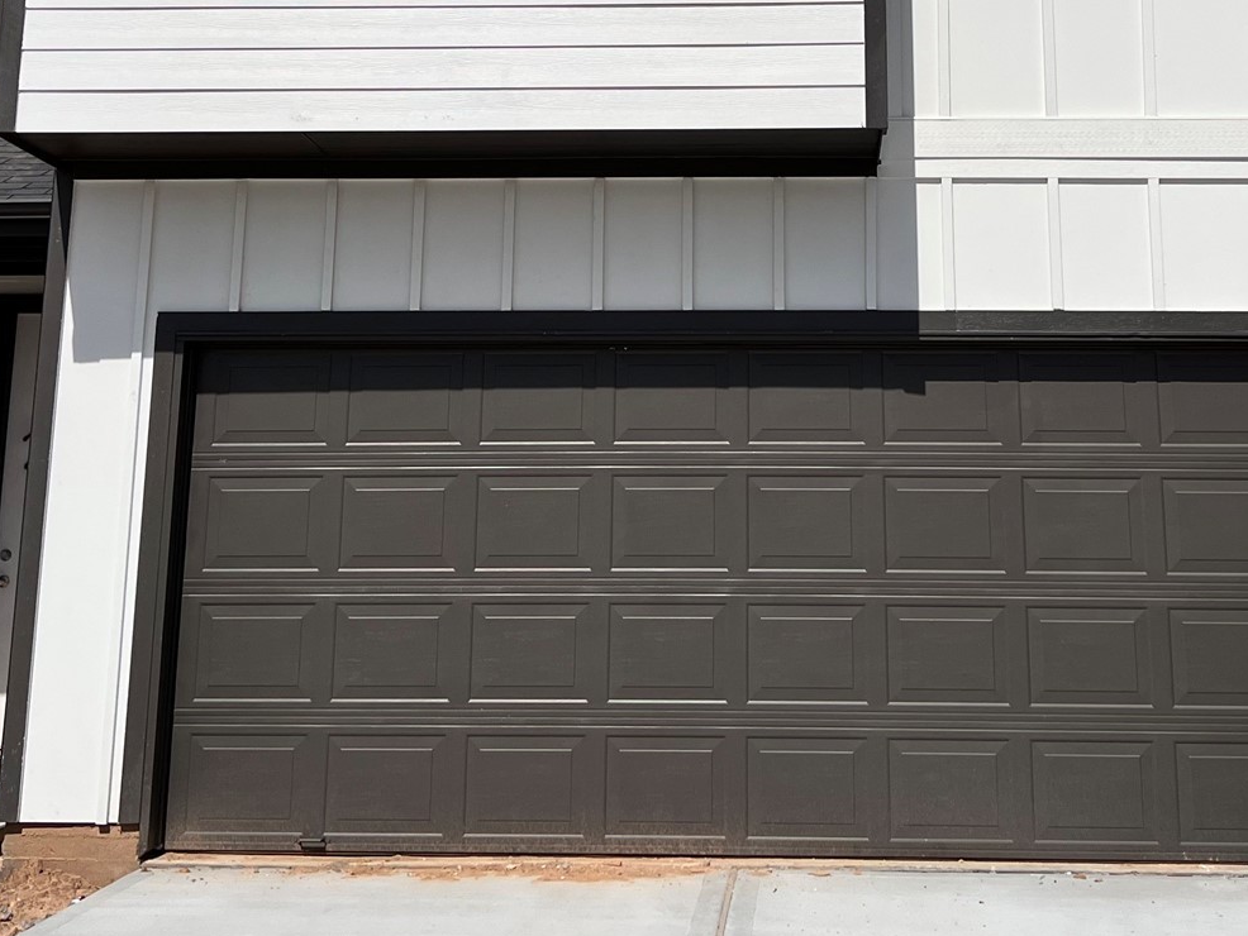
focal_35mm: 54
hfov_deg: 35.5
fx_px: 1947
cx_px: 715
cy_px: 142
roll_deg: +0.1
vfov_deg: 26.4
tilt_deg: +13.5
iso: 50
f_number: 1.5
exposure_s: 1/14286
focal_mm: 5.7
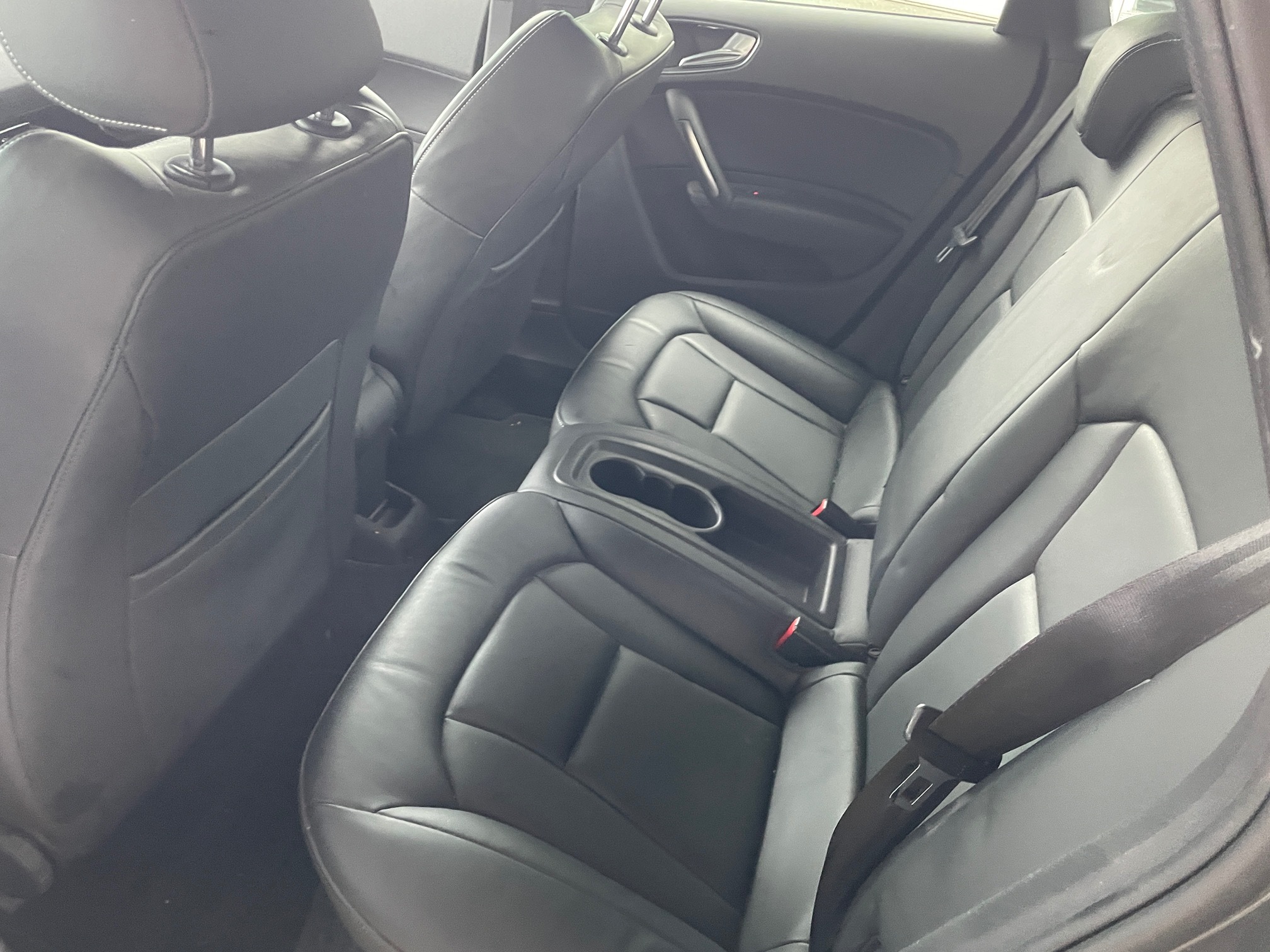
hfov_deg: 67.3
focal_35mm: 26
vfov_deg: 53.1
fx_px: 954
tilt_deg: -32.2
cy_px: 476
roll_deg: -5.0
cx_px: 635
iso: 640
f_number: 1.6
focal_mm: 4.2
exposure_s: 1/39
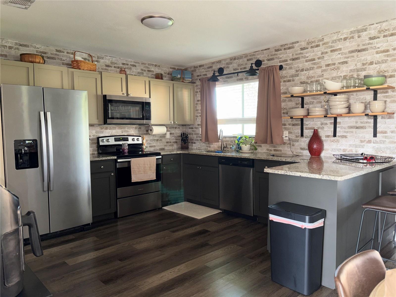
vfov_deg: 53.1
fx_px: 297
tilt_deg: -4.5
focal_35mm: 26
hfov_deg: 67.3
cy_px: 148
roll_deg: +0.7
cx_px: 198
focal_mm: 5.96
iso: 50
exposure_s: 1/17
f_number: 1.6
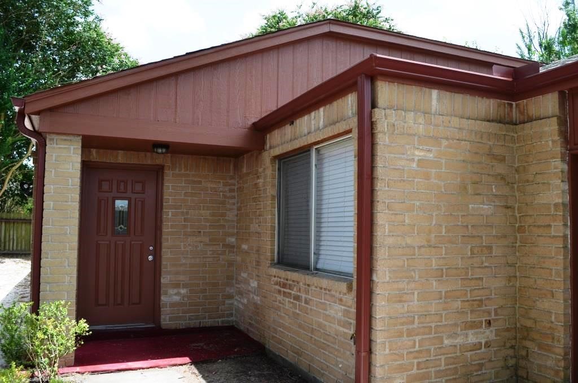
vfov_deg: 43.4
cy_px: 192
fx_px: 481
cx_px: 289
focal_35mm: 30
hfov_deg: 62.0
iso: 200
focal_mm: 20
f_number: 8
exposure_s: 1/250
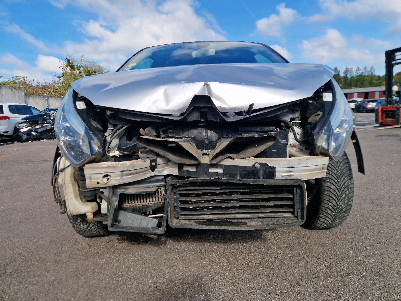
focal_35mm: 23
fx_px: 266
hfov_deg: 73.9
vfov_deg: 58.9
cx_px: 200
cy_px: 150
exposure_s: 1/1250
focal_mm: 5.4
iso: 50
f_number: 1.8
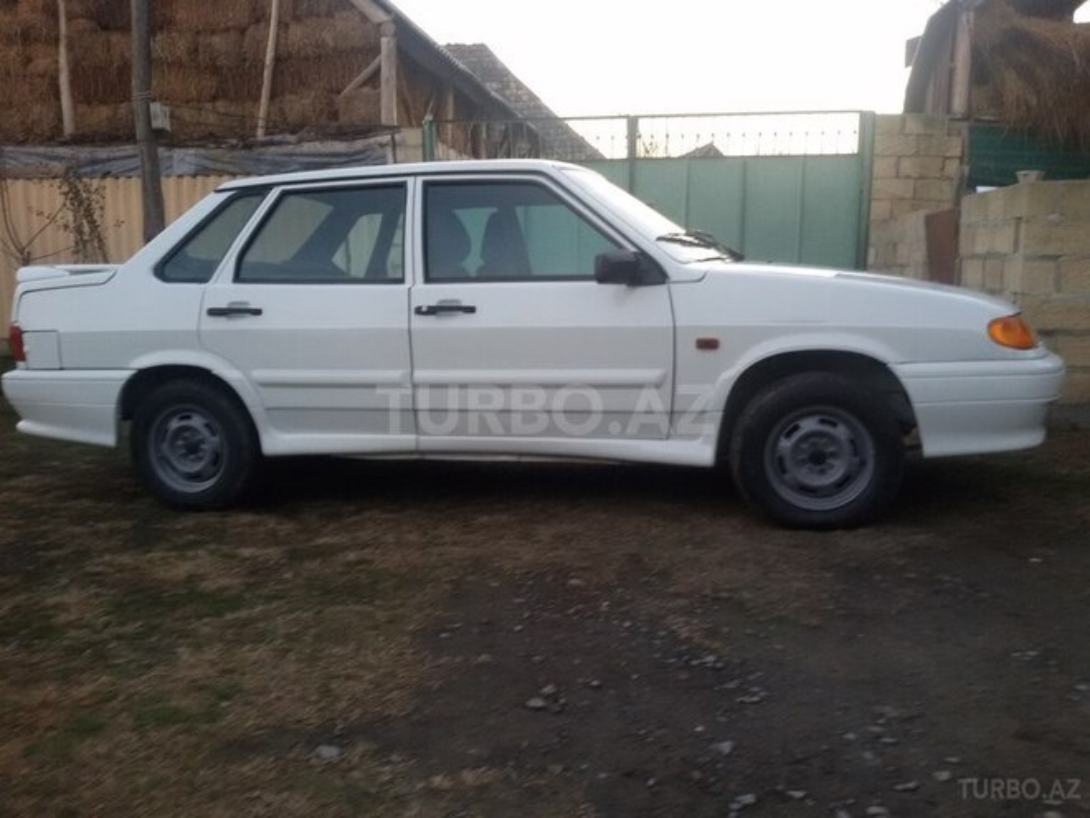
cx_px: 545
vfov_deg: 45.4
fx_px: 976
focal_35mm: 31
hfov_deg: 58.4
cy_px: 409
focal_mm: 2.93
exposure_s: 1/33
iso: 100
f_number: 2.4
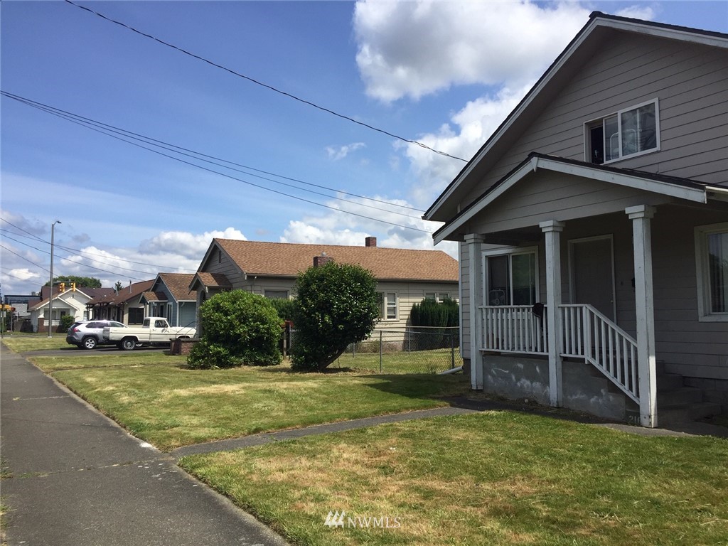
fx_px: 610
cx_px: 364
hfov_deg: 61.7
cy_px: 273
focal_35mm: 29
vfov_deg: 48.2
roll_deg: -0.9
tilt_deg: +4.0
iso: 32
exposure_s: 1/2639
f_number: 2.2
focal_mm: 4.15
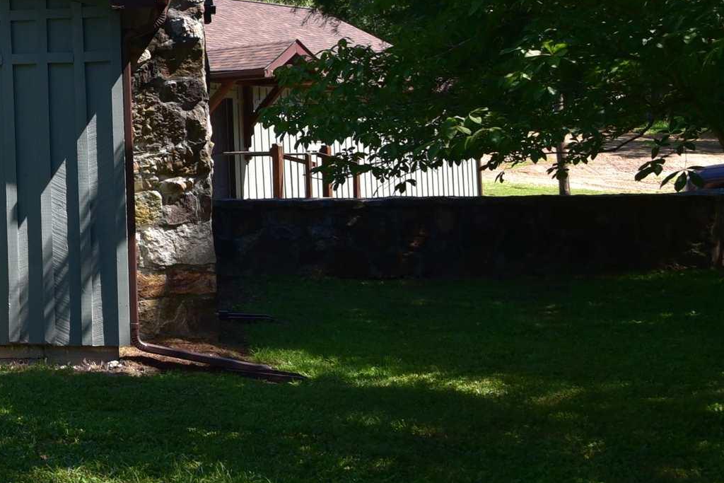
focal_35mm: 72
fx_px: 1448
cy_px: 37
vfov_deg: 18.6
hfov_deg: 23.4
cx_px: -310
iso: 400
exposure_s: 1/200
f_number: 10
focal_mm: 24
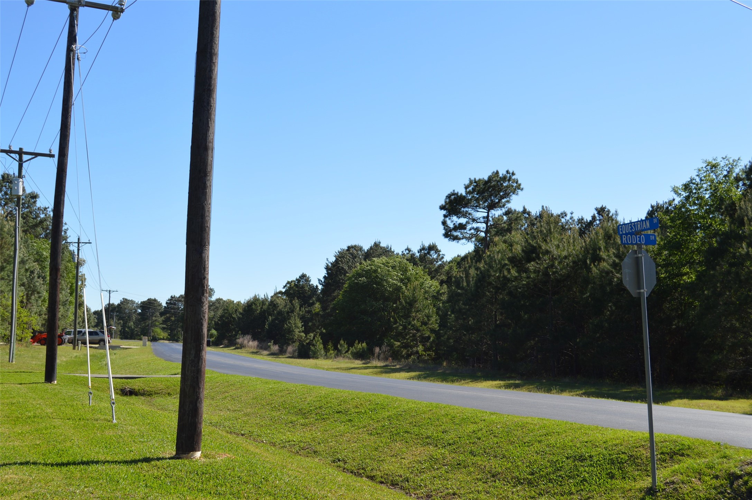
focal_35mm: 42
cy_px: 250
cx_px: 376
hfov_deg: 46.4
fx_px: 877
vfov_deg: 31.8
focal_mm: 28
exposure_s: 1/250
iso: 100
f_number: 8
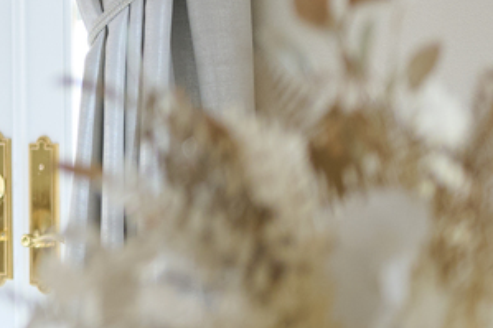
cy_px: -155
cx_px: -1001
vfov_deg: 4.0
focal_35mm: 345
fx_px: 4722
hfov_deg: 5.6
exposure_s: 1/200
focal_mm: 50
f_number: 1.8
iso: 200
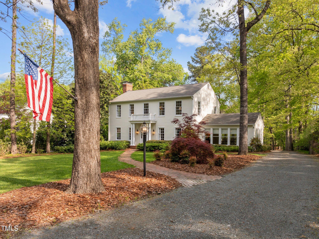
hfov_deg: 71.6
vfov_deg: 56.8
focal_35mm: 24
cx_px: 160
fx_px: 221
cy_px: 120
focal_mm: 12.29
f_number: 2.8
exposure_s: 1/1000
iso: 190
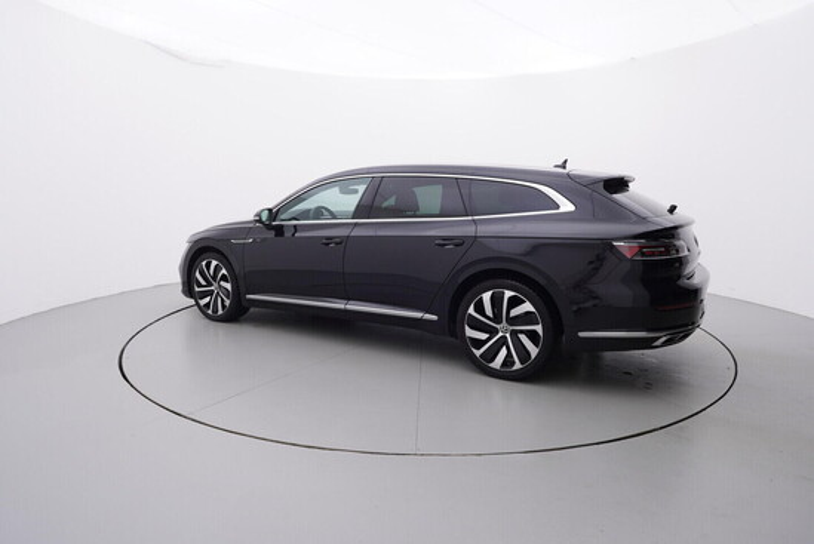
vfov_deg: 56.2
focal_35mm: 22
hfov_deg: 77.3
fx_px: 509
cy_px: 272
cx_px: 407
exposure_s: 1/80
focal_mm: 15
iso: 200
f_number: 5
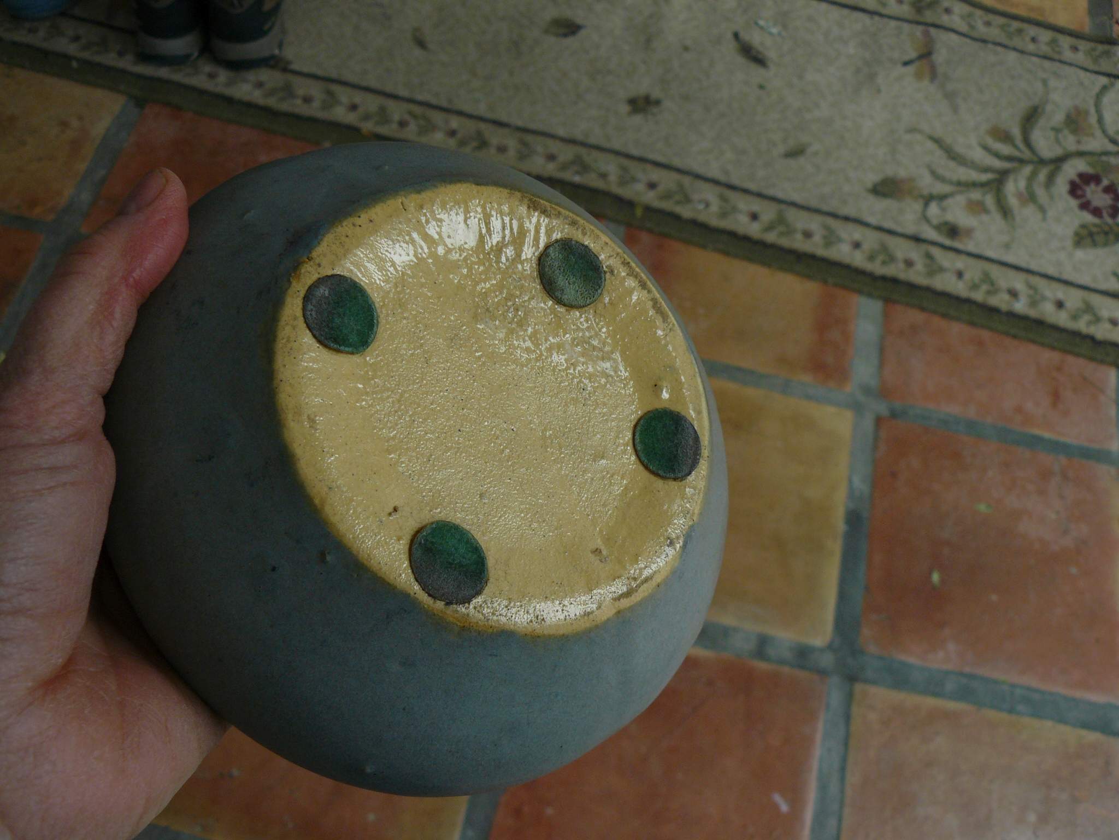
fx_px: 1164
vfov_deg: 39.7
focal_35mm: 36
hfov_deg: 51.4
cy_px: 420
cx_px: 560
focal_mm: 6
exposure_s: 1/125
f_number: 3.6
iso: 100
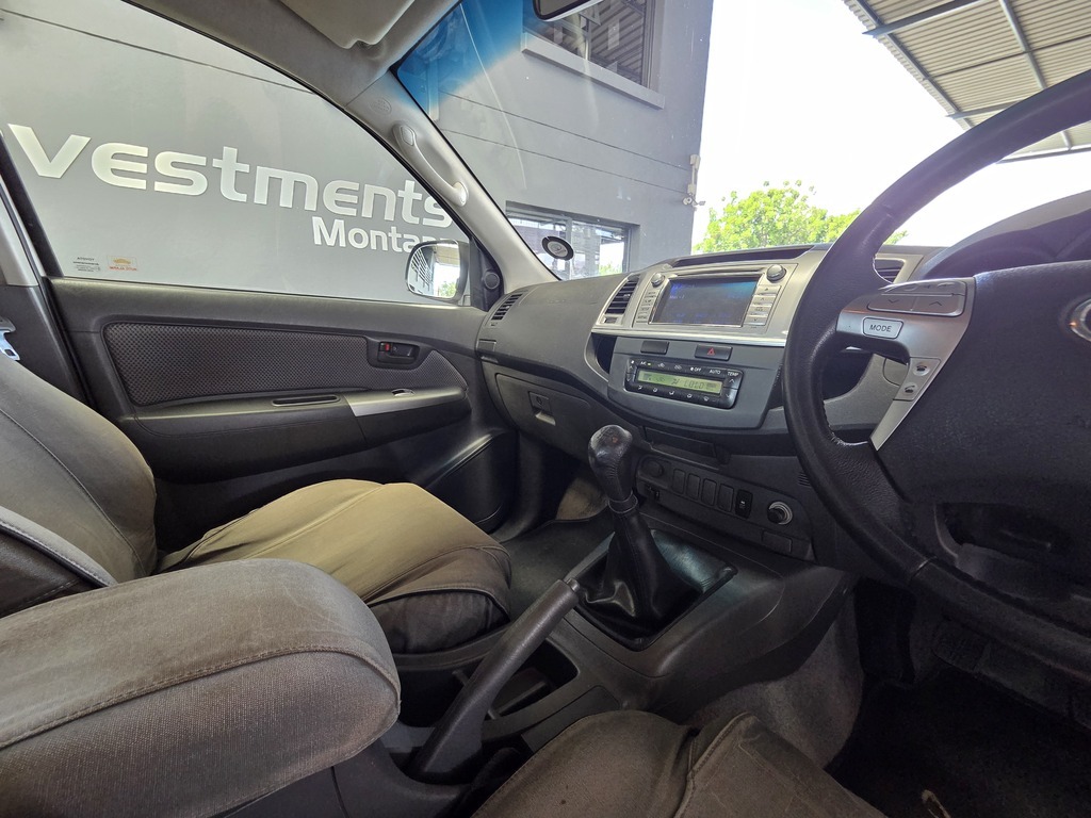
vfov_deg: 89.9
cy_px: 409
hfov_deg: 106.2
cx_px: 546
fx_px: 410
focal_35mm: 13
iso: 250
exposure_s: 1/100
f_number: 2.2
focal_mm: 2.2
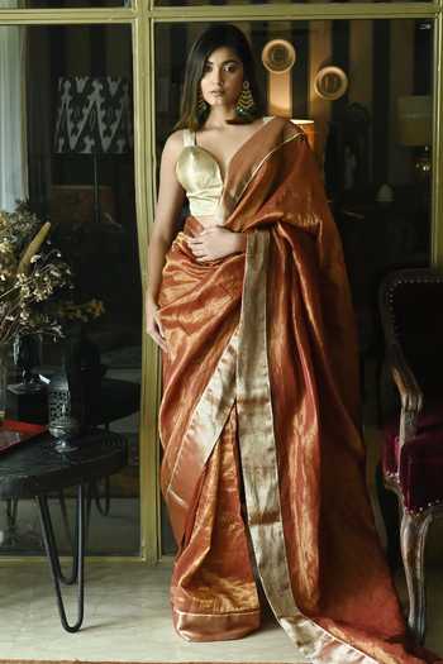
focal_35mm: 48
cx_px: 222
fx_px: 886
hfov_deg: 28.1
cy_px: 332
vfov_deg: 41.1
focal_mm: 32.5
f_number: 7.1
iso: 2500
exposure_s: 1/100
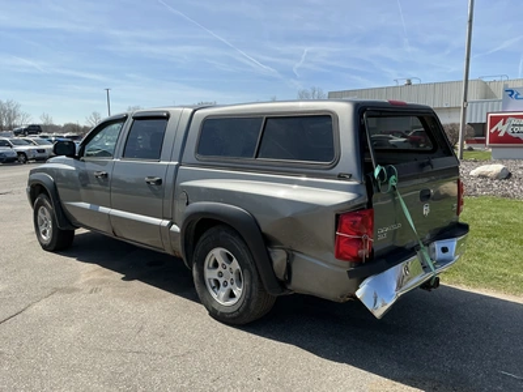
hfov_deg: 63.4
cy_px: 196
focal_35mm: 28
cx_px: 262
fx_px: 423
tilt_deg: -4.7
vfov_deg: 49.7
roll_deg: +0.4
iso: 25
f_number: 1.8
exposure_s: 1/1912
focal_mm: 3
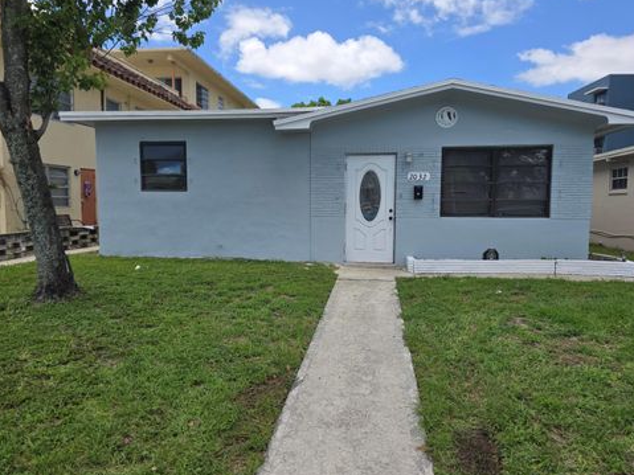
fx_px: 439
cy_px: 234
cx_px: 320
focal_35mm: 24
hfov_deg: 71.6
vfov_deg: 56.8
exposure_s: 1/638
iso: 12
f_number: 1.7
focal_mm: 6.3
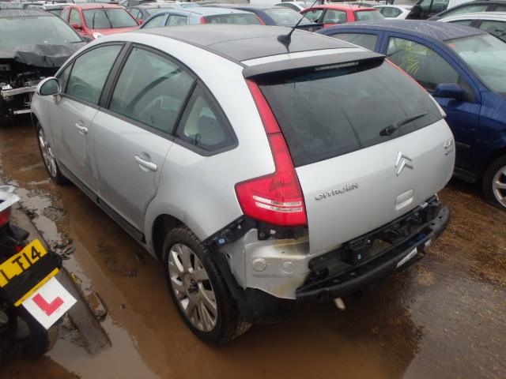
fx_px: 409
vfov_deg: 49.7
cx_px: 253
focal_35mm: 28
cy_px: 190
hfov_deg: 63.4
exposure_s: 1/200
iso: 400
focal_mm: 5
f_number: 3.9
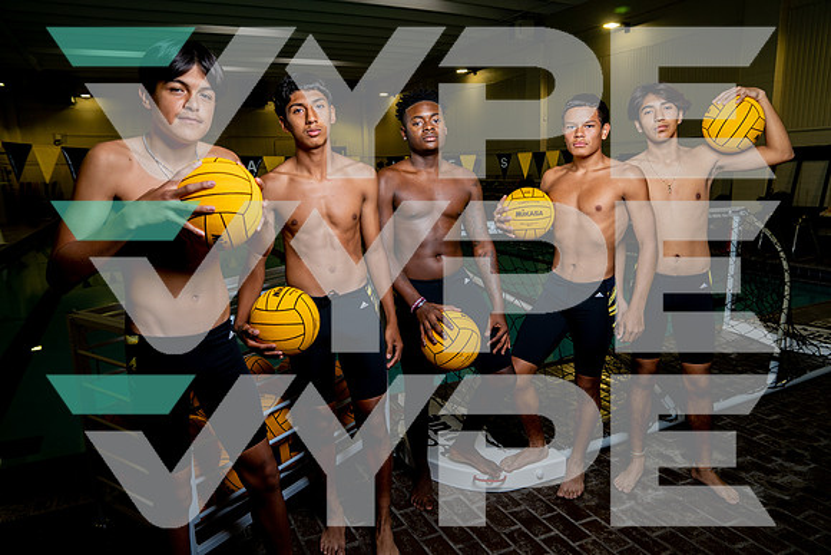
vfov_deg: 53.2
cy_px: 278
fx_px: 554
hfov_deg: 73.7
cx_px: 416
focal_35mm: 24
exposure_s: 1/250
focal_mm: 24
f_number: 4.5
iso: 100
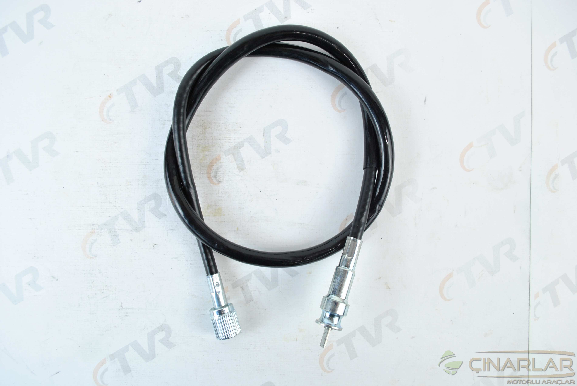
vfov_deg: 43.7
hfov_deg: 61.9
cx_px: 288
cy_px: 193
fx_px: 481
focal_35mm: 30
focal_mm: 20
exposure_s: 1/25
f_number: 5
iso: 200
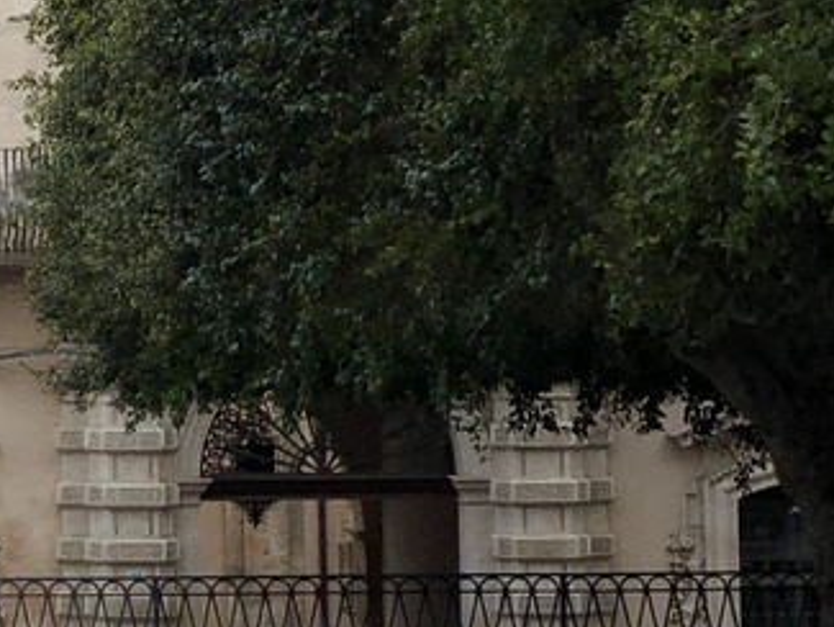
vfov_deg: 7.7
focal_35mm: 192
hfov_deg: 9.9
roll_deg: +1.5
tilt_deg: +0.9
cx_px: -480
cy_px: 108
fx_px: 4628
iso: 16
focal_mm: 6
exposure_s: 1/138
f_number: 2.4
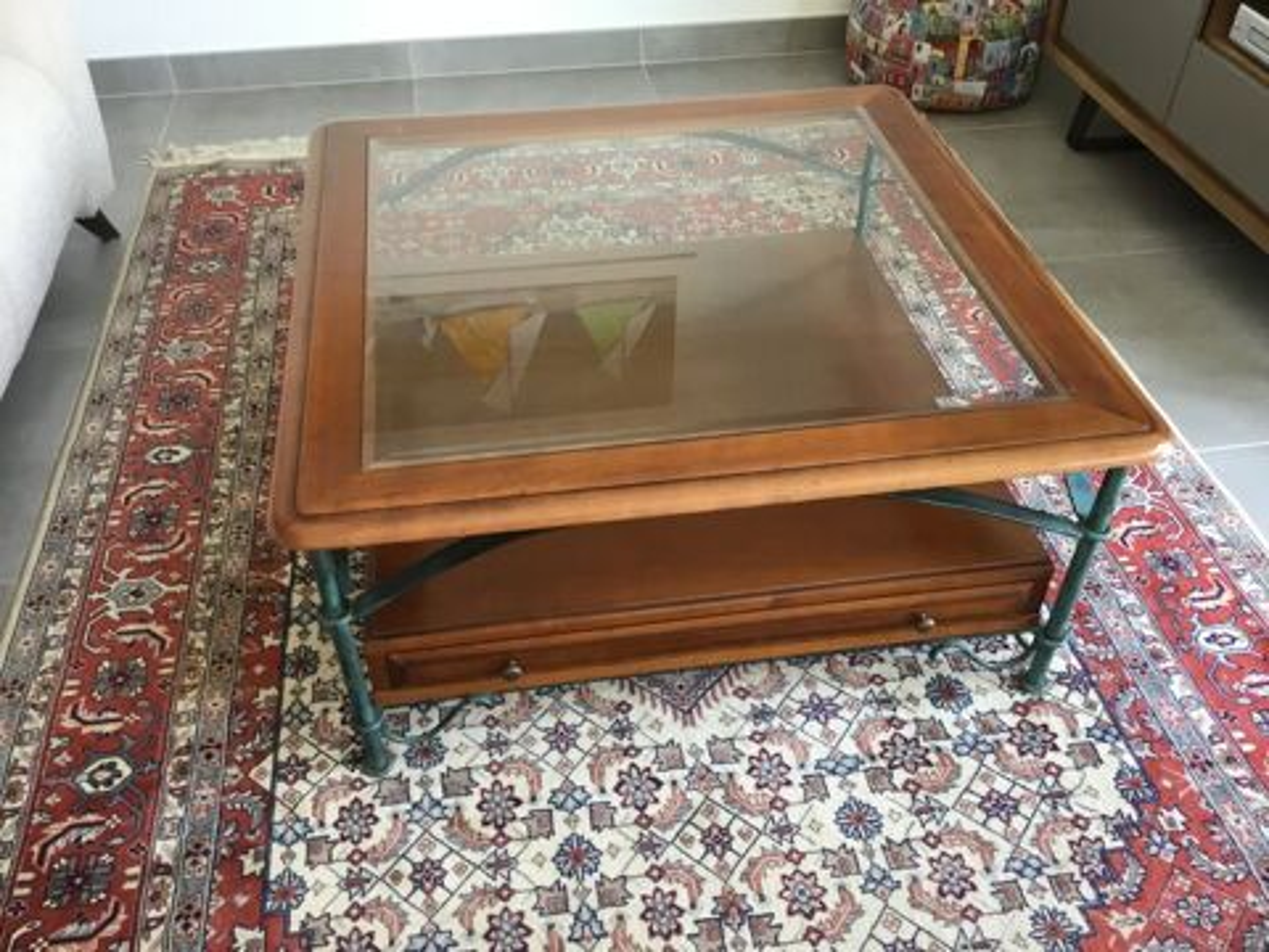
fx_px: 1136
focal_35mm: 31
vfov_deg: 45.4
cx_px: 634
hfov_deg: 58.4
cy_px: 476
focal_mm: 3.3
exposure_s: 1/33
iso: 64
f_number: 2.4
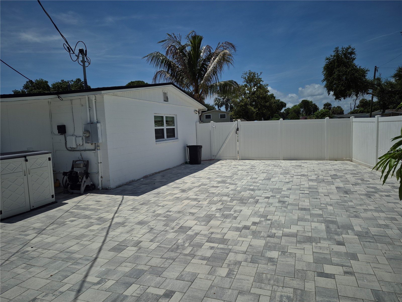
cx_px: 201
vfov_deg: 58.9
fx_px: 267
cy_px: 151
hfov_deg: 73.9
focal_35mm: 23
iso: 25
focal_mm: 5.4
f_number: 1.8
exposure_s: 1/4240
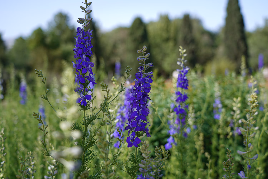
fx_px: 342
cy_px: 90
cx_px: 134
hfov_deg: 42.7
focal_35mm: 46
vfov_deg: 29.2
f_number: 4
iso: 50
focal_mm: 46
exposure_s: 1/200
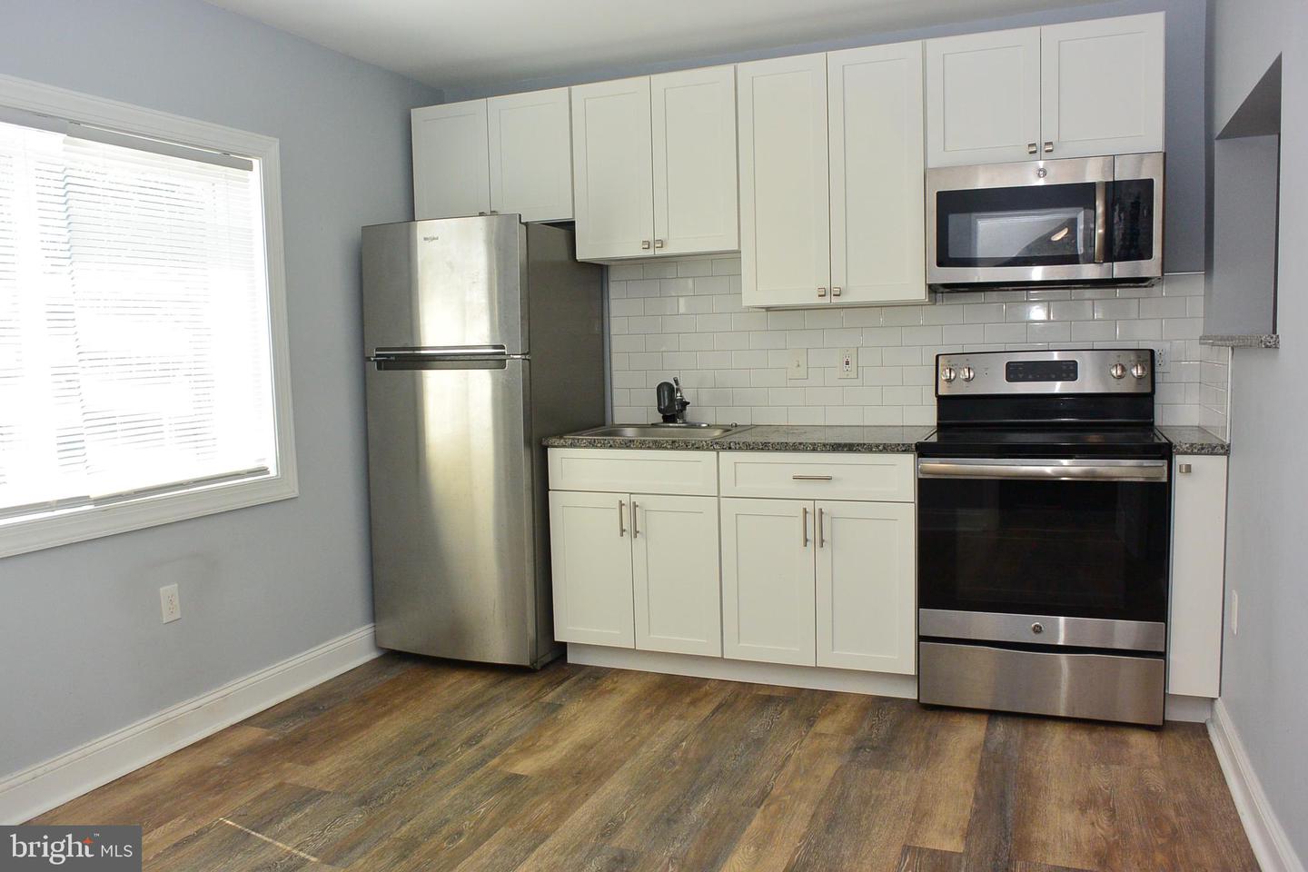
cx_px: 654
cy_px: 436
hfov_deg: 67.4
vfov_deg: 47.9
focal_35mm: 27
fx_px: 981
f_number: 4
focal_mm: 10
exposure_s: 1/200
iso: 200
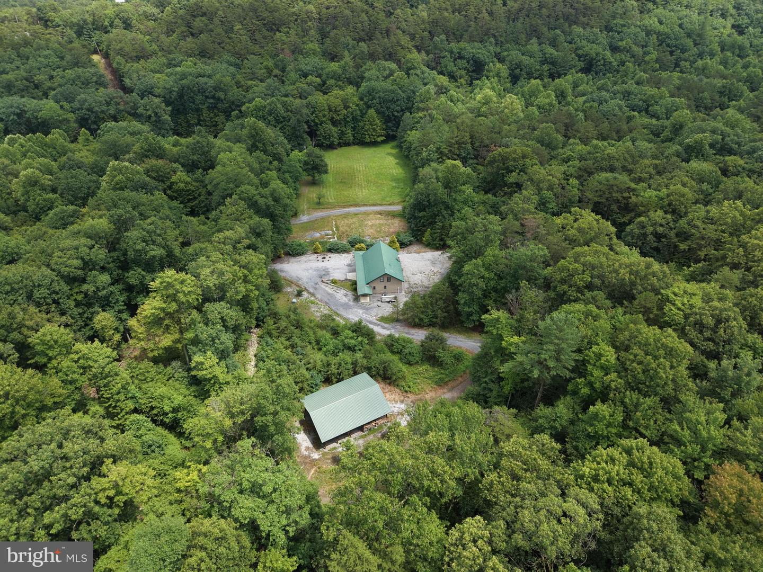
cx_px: 382
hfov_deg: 71.6
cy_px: 286
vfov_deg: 56.8
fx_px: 529
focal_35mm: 24
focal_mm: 8.67
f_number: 1.8
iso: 100
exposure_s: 1/1500
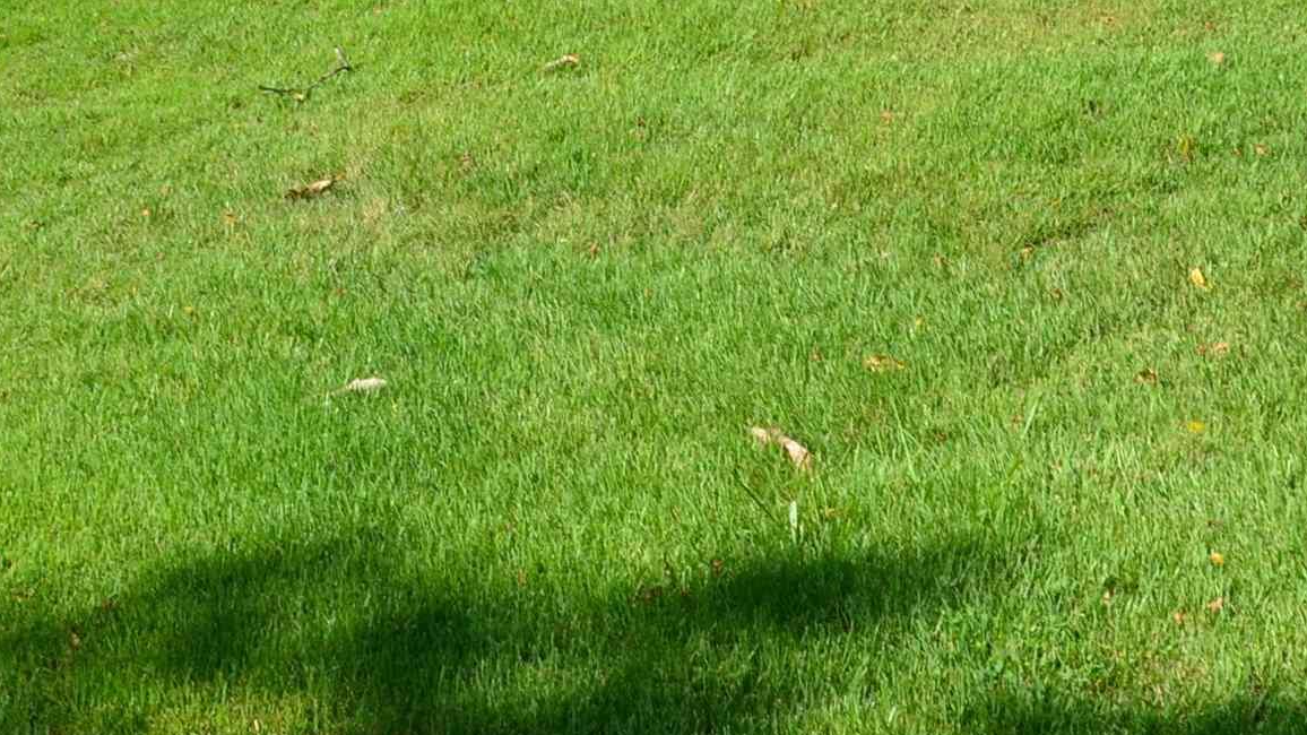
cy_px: 63
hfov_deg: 28.2
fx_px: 2599
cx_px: 717
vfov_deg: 15.9
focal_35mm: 75
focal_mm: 18
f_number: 11
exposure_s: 1/125
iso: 180
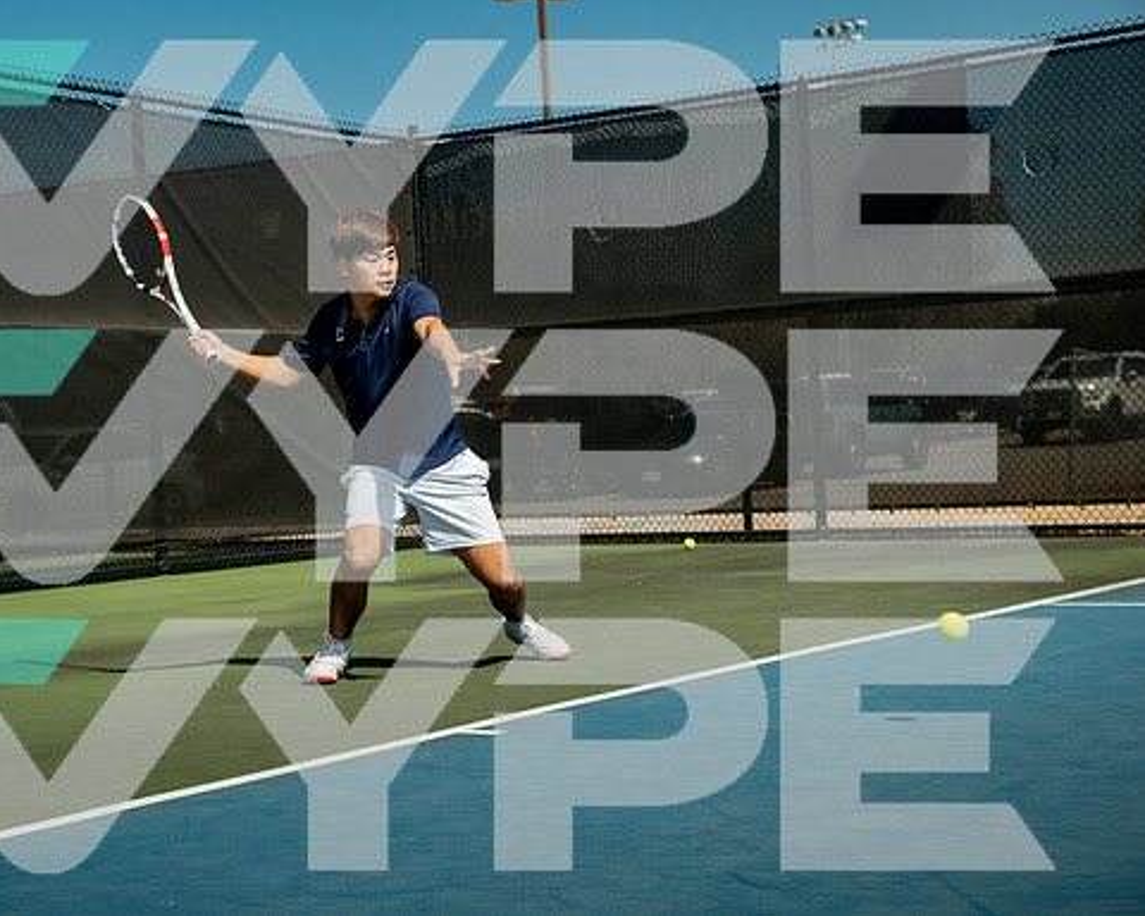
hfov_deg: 27.8
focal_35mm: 68
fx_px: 2304
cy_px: 457
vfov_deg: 22.5
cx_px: 456
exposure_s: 1/800
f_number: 4.5
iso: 400
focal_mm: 60
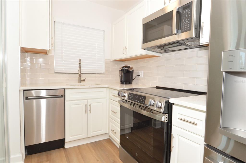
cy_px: 82
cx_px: 123
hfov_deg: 90.1
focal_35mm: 18
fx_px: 123
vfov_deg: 67.2
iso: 800
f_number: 10
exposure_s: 1/60
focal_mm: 12
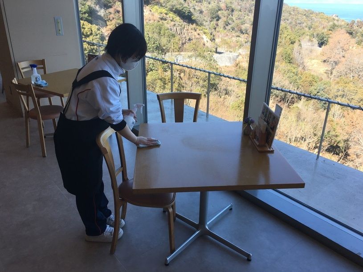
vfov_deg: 48.2
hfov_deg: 61.7
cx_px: 182
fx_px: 304
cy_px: 136
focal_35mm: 29
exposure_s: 1/281
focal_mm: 4.15
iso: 25
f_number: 2.2
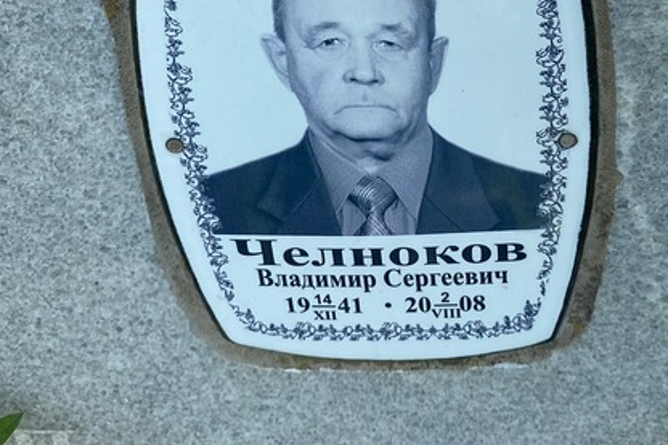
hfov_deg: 38.0
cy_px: -2
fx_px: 964
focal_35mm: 52
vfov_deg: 24.7
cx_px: 414
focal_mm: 4.25
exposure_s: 1/990
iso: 32
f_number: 1.8
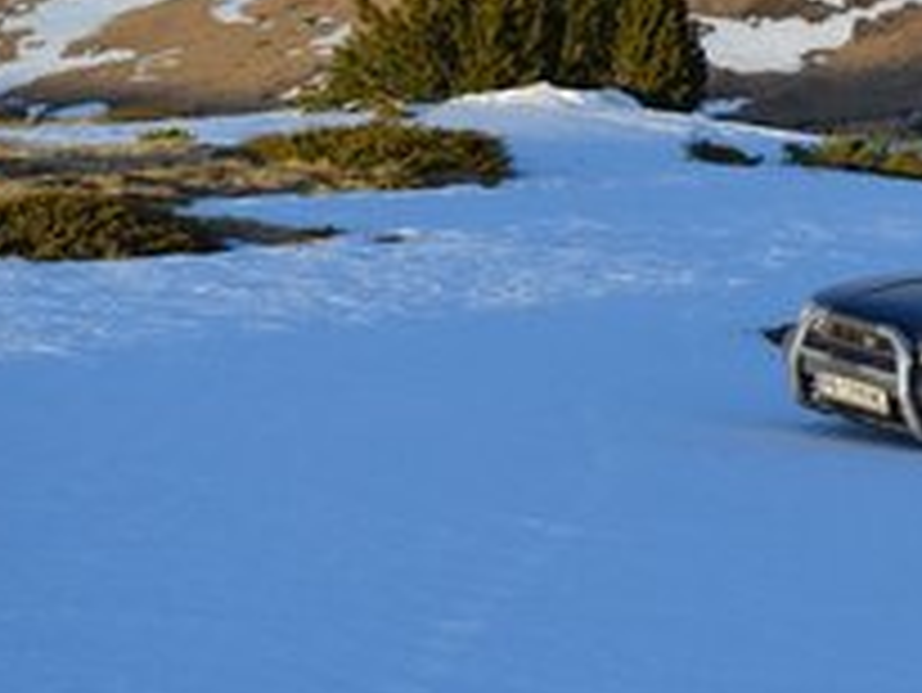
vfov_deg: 10.2
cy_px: 353
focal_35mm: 146
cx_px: 765
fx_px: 3891
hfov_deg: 13.4
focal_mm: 52
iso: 140
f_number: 8
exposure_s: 1/250
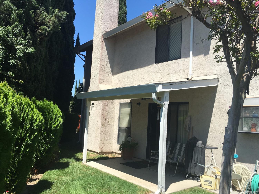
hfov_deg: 61.7
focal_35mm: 29
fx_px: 217
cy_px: 97
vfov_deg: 48.2
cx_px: 130
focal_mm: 4.15
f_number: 2.2
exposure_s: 1/1425
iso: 25
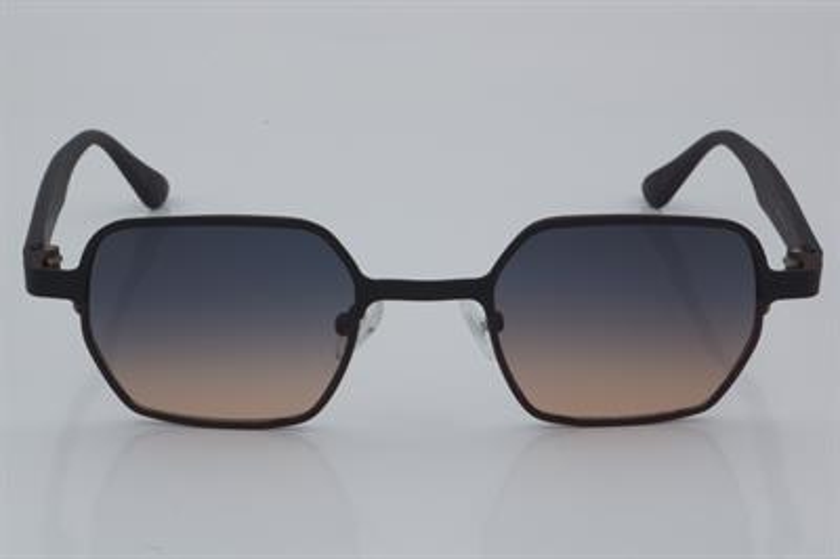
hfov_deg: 24.6
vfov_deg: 16.5
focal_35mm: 82
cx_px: 420
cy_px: 280
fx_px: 1923
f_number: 32
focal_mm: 55
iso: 100
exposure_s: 1/4
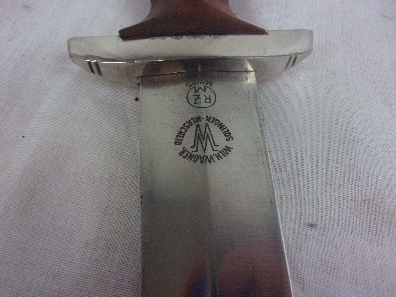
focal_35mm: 28
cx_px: 198
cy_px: 148
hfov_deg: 63.4
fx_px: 320
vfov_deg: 49.7
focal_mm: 5.1
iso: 450
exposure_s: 1/125
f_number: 3.9
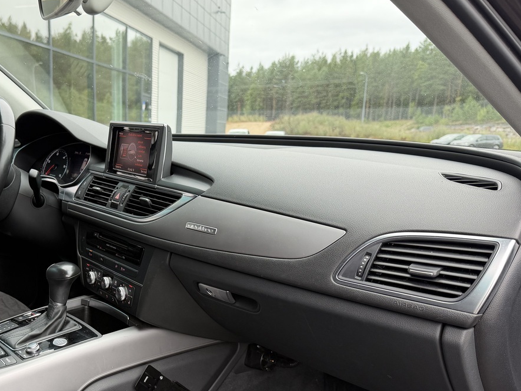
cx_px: 142
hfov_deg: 46.4
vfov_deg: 36.3
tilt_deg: -13.0
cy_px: 275
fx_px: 587
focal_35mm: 39
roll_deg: -0.4
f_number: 1.78
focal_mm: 6.76
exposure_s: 1/144
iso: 80
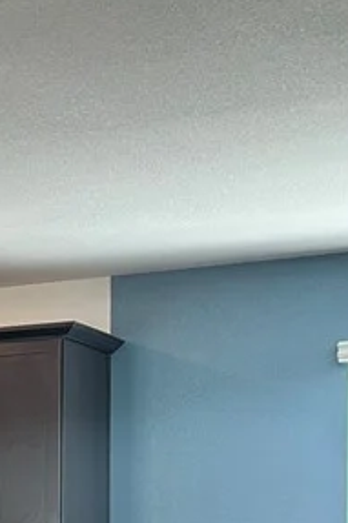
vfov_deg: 22.0
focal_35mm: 89
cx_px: -448
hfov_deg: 12.5
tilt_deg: +0.2
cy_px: 523
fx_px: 1292
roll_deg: -1.0
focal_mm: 6.86
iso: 160
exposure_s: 1/120
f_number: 1.78
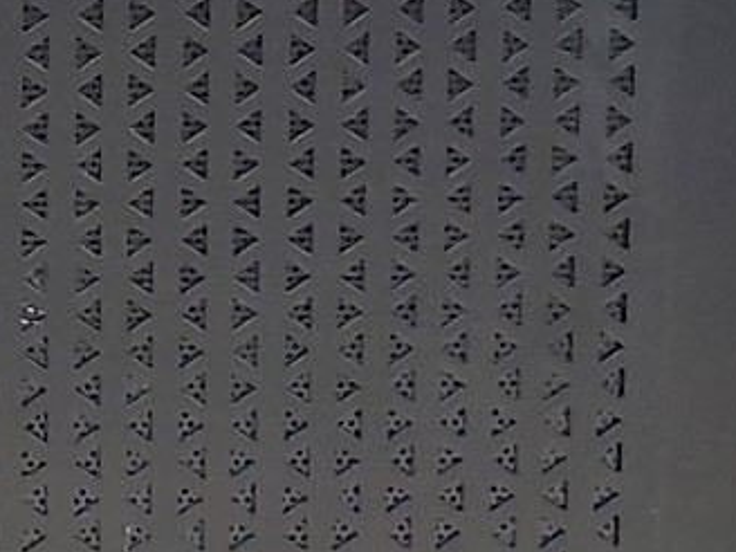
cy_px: 119
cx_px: -525
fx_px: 3636
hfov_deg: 10.9
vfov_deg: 8.7
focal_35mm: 171
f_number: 1.8
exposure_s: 1/60
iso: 50
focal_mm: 4.36
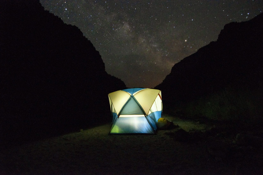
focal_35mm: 16
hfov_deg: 95.1
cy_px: 88
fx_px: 120
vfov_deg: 71.9
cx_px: 132
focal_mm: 11
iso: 250
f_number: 3.2
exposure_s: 22
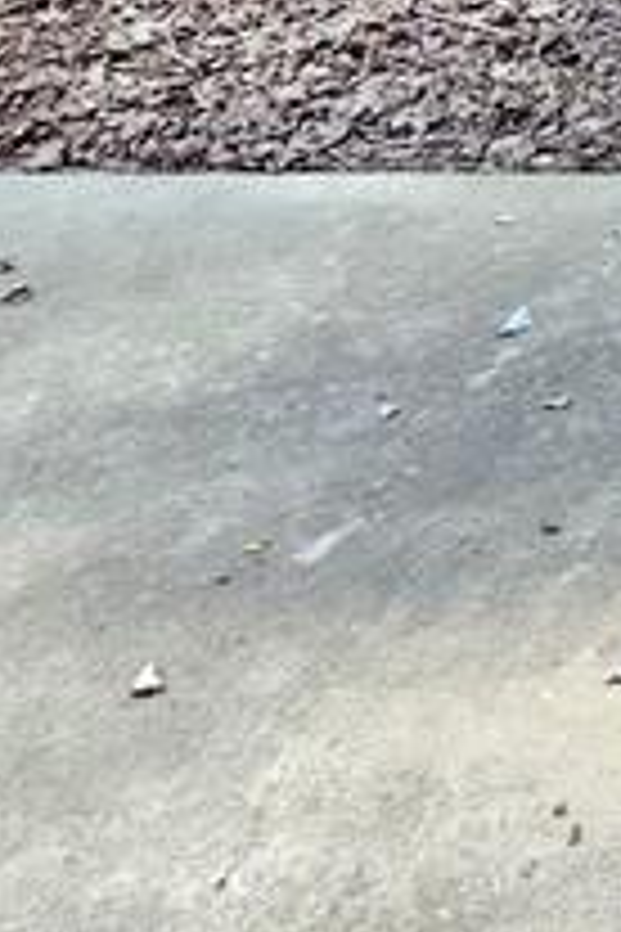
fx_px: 1733
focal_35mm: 67
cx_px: 1467
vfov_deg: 24.0
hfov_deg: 14.2
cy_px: -455
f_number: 2.2
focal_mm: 2.2
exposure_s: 1/60
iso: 160
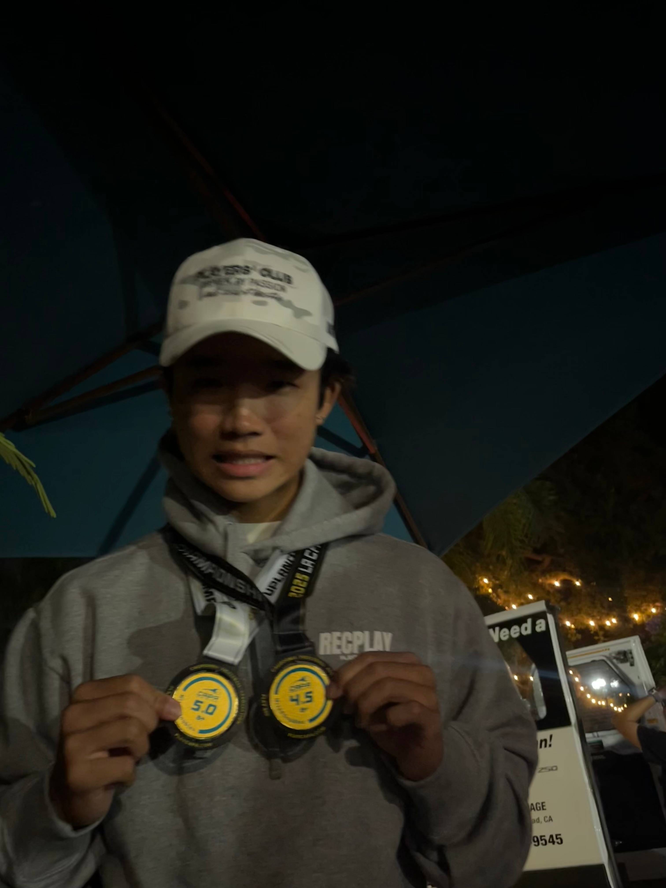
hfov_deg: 53.1
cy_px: 444
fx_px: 667
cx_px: 333
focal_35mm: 26
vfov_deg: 67.3
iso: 32
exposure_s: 1/6
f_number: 1.6
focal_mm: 5.1
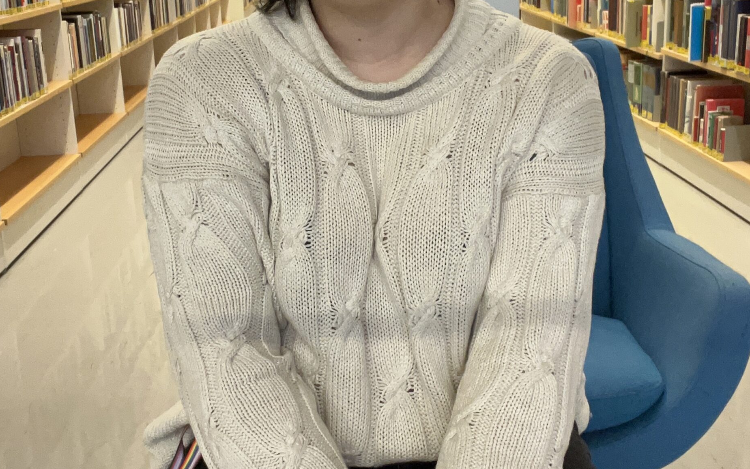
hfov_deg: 46.2
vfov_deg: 29.7
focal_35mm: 43
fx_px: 879
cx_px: 371
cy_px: 169
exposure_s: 1/50
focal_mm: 2.71
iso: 320
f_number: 2.2
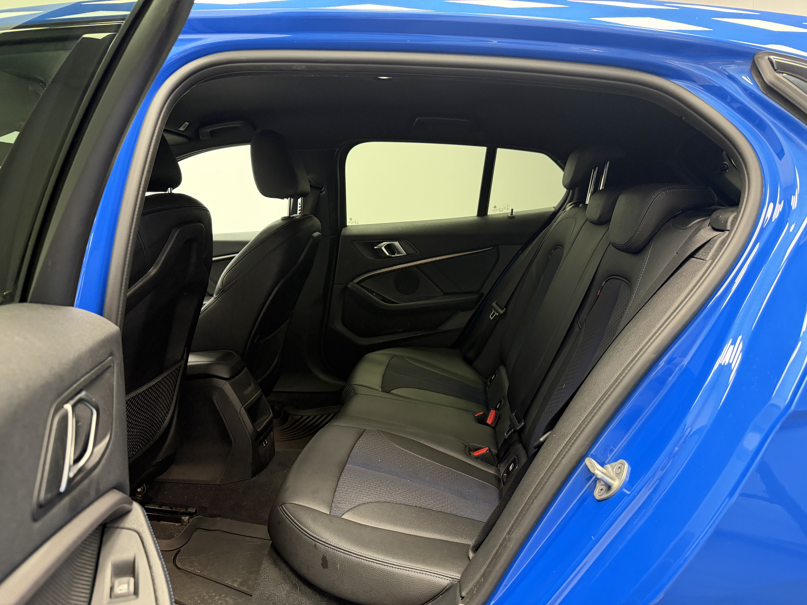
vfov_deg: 56.8
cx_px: 404
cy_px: 302
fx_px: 560
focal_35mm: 24
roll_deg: +0.0
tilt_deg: -11.9
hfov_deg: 71.6
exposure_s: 1/50
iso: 400
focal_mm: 6.76
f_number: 1.78
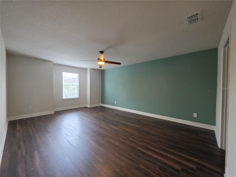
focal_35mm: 13
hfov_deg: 106.2
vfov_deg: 89.9
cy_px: 88
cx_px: 118
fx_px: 89
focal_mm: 2.2
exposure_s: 1/60
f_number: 1.9
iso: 500
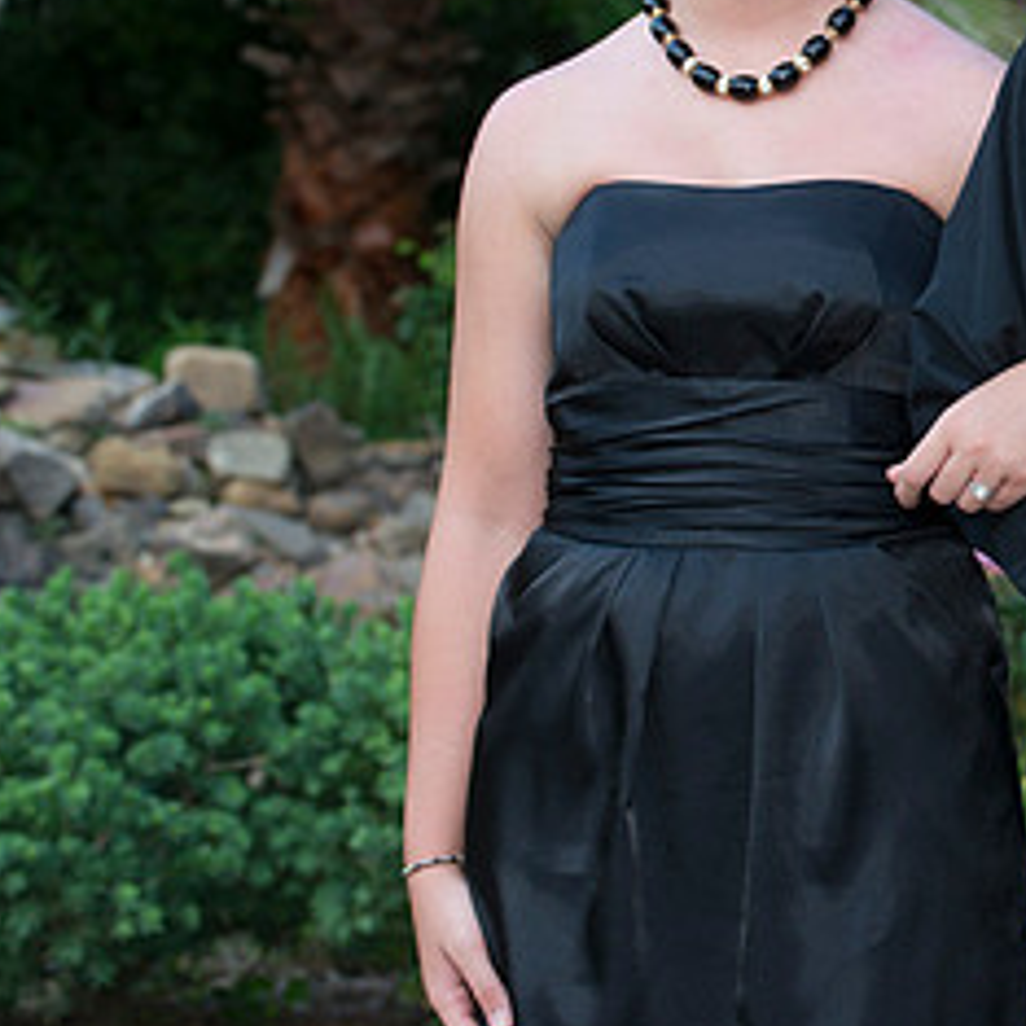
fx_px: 6908
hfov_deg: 8.4
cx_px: 1131
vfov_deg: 8.5
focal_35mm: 206
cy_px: 215
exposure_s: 1/160
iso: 800
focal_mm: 98
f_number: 5.6
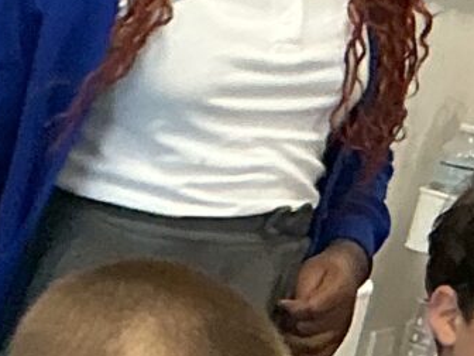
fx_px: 3026
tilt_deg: -25.9
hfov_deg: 8.5
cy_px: 1065
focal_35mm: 221
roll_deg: -8.3
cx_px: -492
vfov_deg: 6.2
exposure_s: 1/60
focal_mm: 3
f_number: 1.8
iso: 80
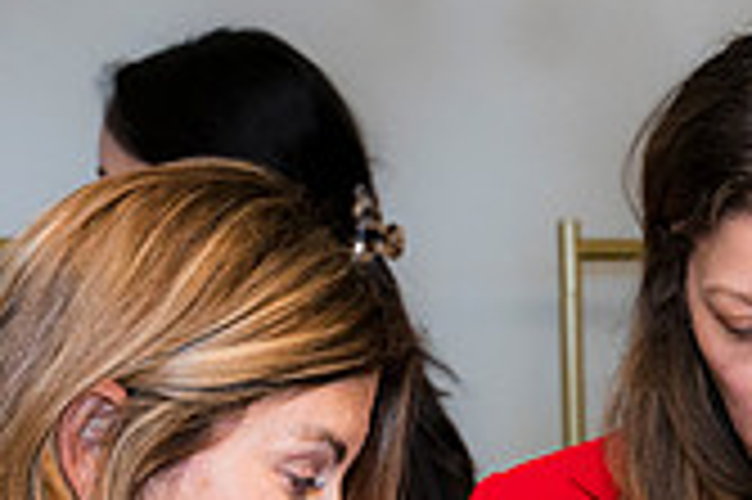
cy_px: 809
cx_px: 838
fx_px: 2901
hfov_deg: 14.4
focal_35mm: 139
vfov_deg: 9.5
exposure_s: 1/100
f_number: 4.5
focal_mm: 40
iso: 800
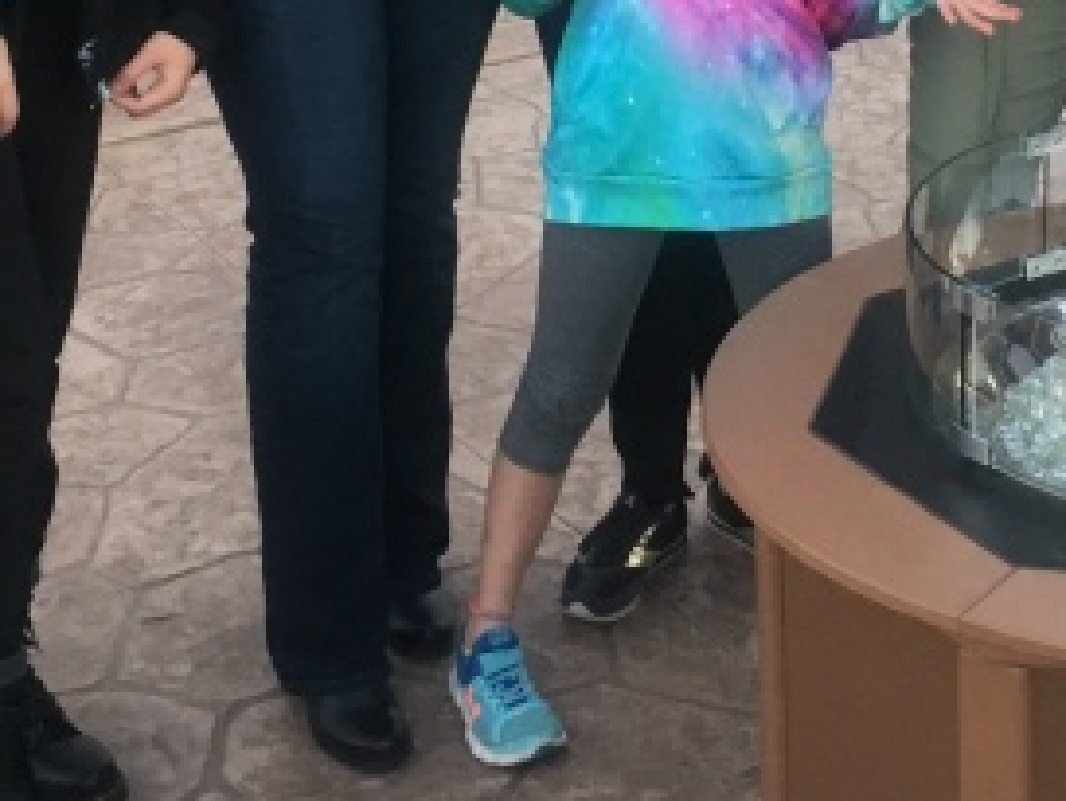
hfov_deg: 22.7
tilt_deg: -13.5
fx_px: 2619
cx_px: 832
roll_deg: +2.3
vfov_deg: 16.7
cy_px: -141
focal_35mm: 85
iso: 40
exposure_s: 1/30
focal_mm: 4.15
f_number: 2.2
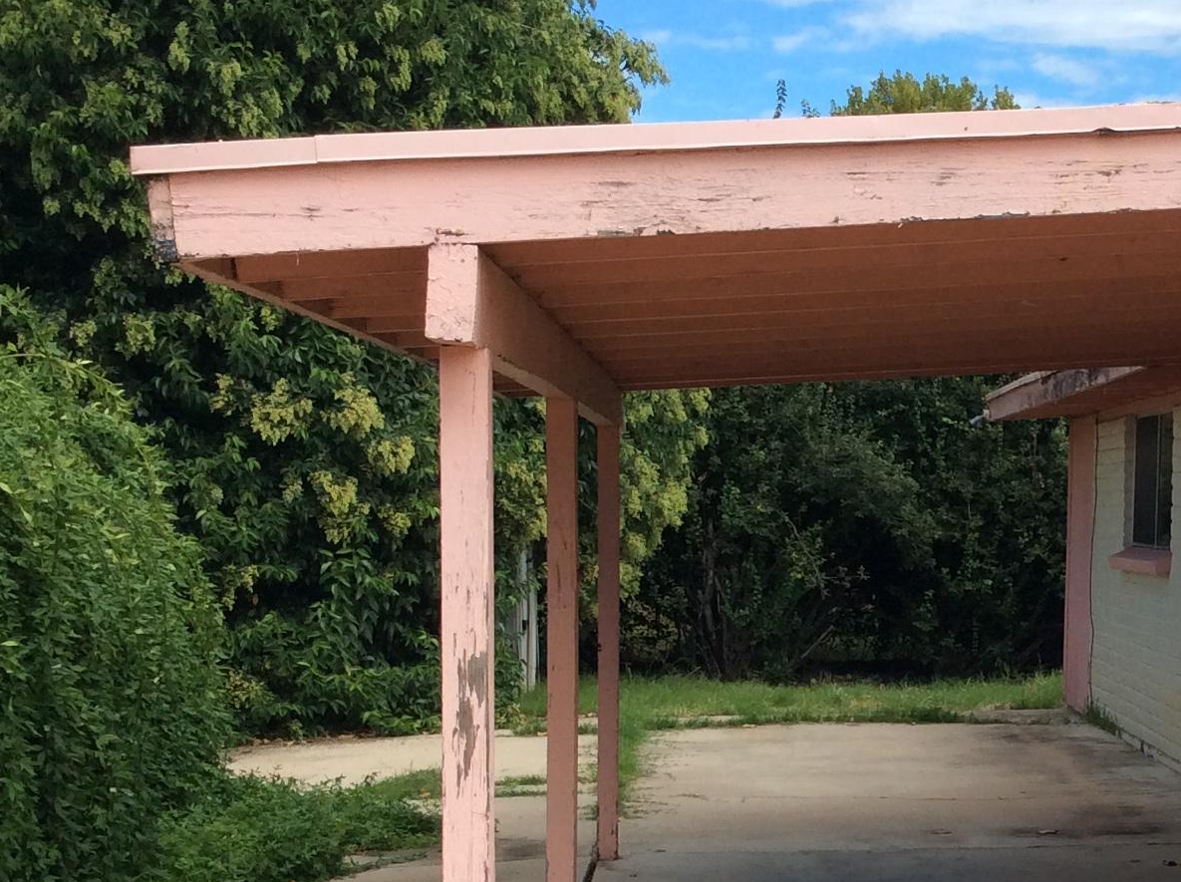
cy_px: 725
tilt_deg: -6.2
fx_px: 2385
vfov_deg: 20.7
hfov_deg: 26.8
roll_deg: +1.4
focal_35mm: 70
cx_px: 1069
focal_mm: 3.3
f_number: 2.4
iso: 32
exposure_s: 1/953
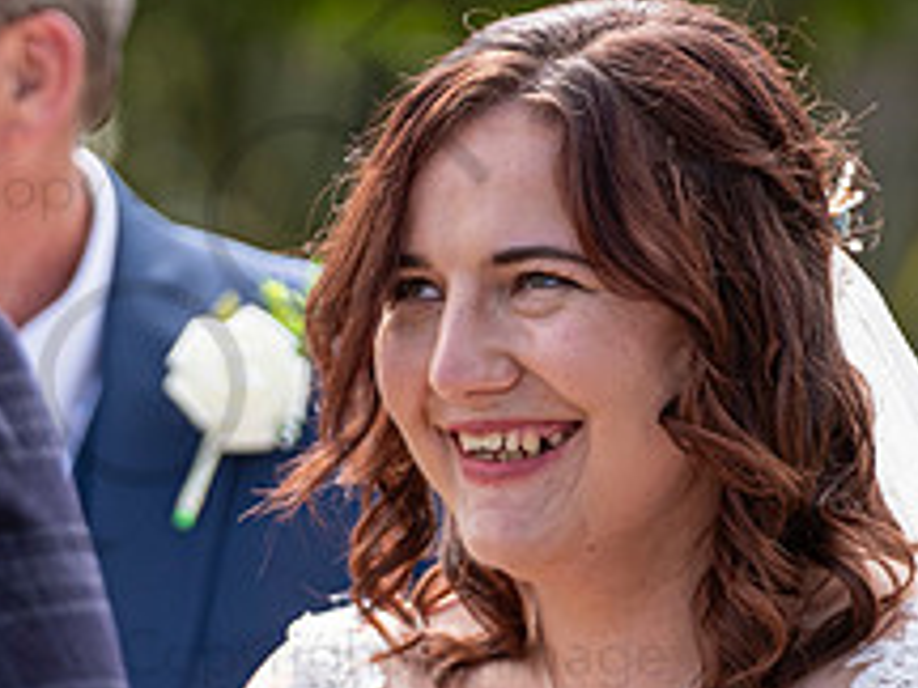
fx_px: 15408
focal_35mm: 581
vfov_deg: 2.6
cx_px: 178
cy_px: 368
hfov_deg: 3.4
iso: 200
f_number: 2.8
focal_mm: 129.2
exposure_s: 1/1000
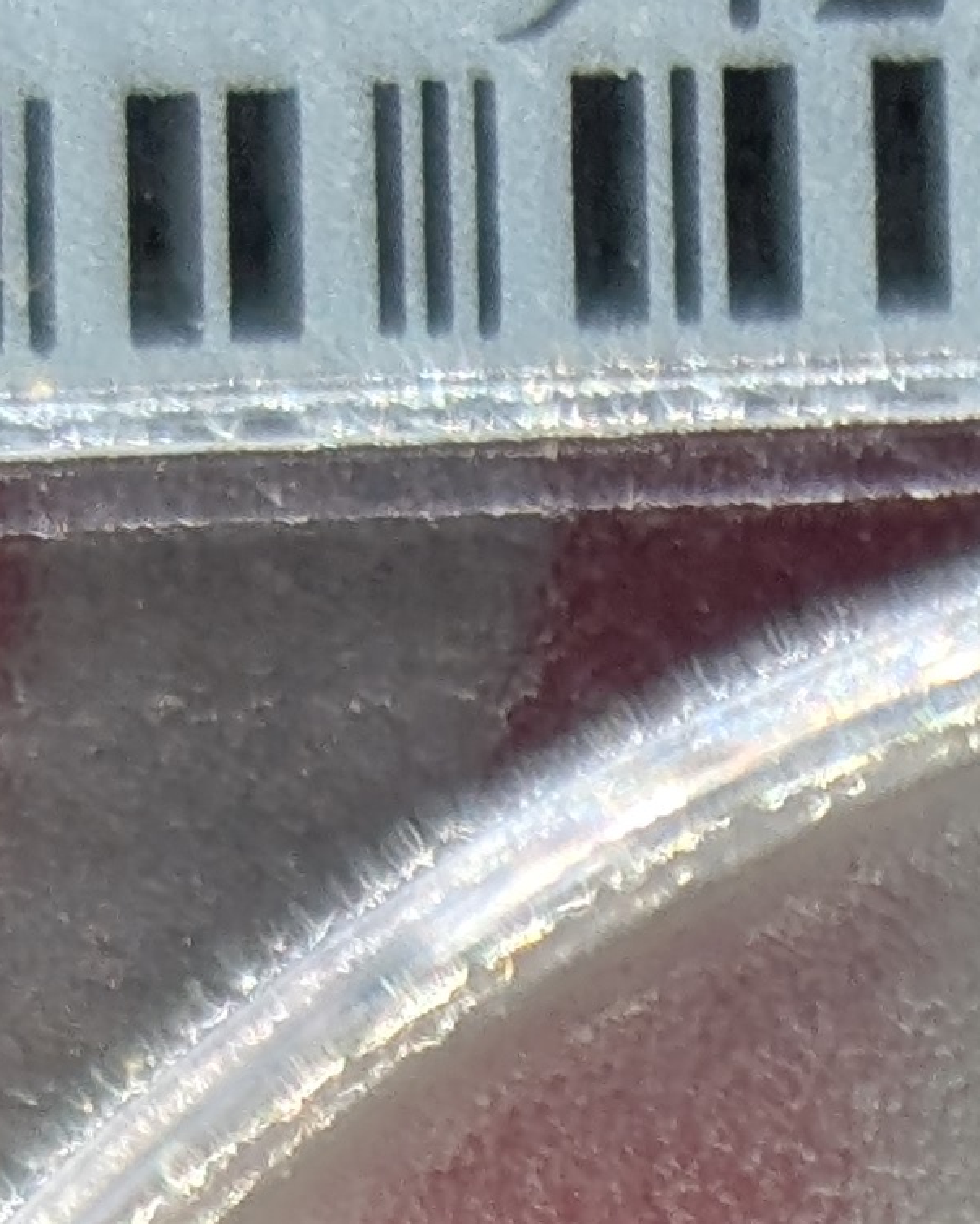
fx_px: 9383
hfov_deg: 5.8
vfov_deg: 7.0
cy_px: 2909
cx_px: 1890
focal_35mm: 259
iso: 25
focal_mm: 6.9
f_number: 1.68
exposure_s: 1/37.1
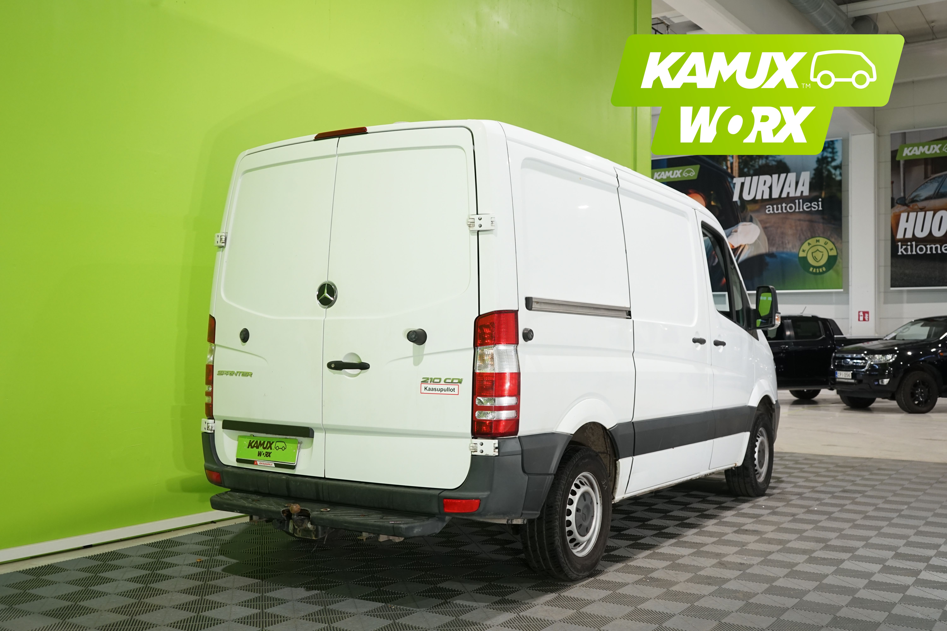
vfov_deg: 36.9
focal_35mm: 36
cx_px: 474
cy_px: 316
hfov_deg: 53.1
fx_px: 947
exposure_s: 1/30
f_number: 5.6
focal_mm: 36
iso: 1000
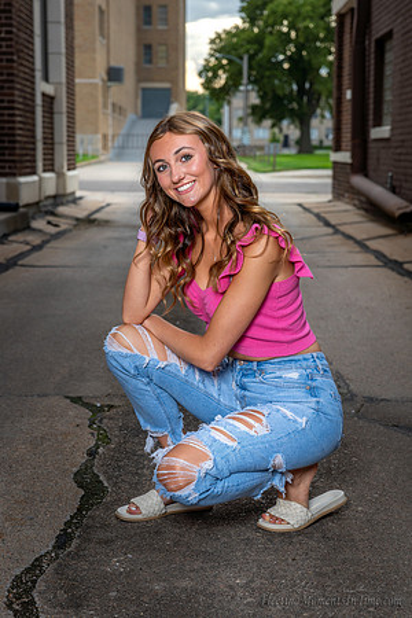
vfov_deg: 33.4
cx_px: 206
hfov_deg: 22.6
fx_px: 1030
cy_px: 309
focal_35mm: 60
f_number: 6.3
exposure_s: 1/160
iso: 100
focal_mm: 60
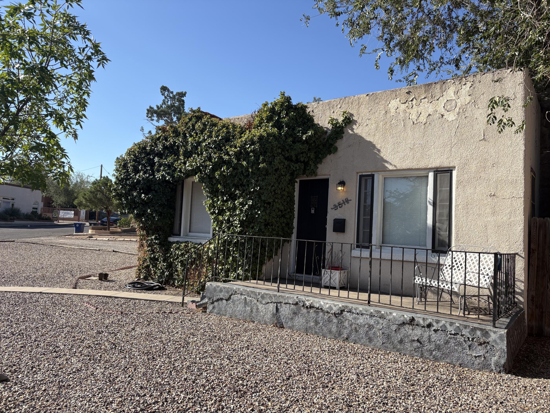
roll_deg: -2.8
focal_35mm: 26
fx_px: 413
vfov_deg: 53.1
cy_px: 206
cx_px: 275
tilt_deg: +4.3
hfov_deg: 67.3
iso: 50
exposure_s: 1/2283
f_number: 1.6
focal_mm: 5.96
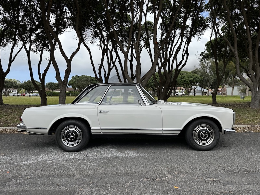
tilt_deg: -0.6
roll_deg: -0.3
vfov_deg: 56.8
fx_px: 180
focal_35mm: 24
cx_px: 130
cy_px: 98
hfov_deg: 71.6
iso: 80
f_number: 1.78
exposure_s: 1/2967
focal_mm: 6.86
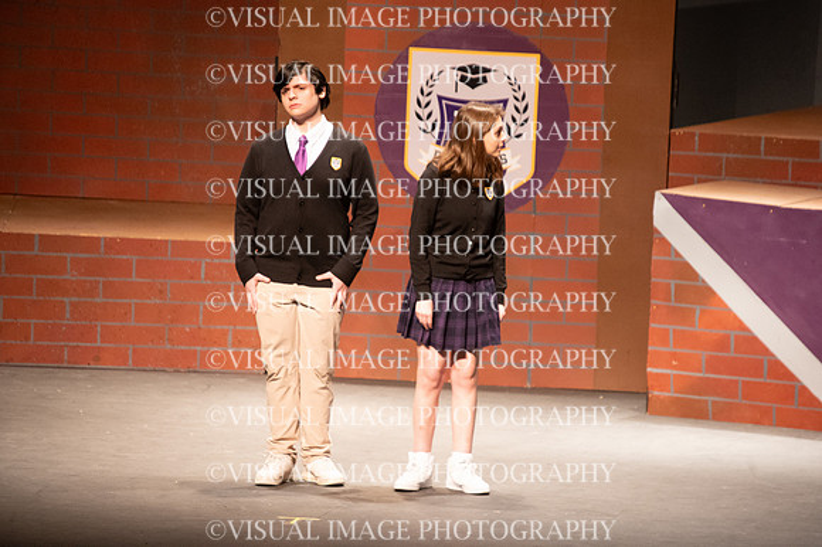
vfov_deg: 3.7
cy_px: 274
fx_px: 8443
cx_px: 411
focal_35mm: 370
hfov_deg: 5.6
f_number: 6.3
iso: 6400
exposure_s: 1/160
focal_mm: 370
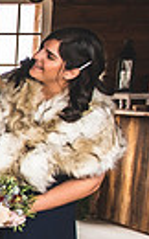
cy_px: 209
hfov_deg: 8.9
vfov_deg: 18.7
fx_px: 716
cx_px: -346
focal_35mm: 110
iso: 500
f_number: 2.8
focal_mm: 24
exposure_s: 1/125
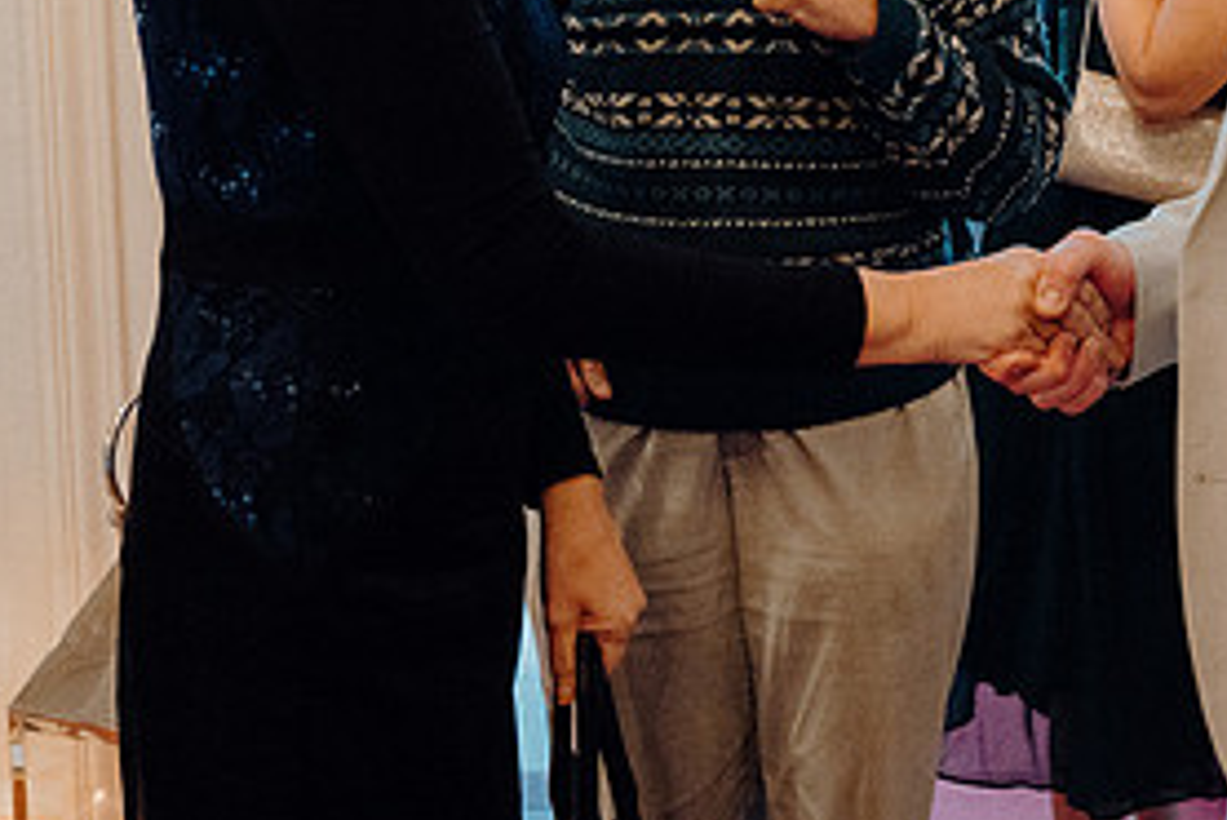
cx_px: 1010
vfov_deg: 20.3
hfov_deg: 30.1
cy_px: 7
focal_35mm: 65
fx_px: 2216
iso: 5000
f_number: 3.5
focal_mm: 31
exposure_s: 1/200
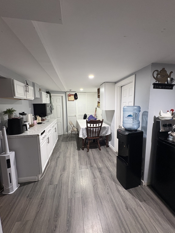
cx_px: 88
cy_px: 116
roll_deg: +0.6
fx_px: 94
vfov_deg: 102.1
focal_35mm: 14
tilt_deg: -7.1
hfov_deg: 85.7
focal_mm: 2.22
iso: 250
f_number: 2.2
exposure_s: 1/60
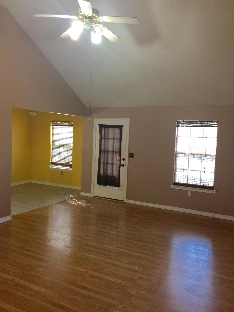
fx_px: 261
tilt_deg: -3.0
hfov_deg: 48.2
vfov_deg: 61.7
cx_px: 117
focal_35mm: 29
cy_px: 156
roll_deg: -2.2
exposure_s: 1/15
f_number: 2.2
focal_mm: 4.15
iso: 64
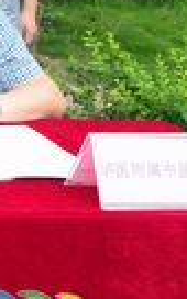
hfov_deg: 12.5
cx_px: -297
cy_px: 18
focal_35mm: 75
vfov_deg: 26.4
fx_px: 612
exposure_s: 1/200
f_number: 5.6
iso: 1000
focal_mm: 20
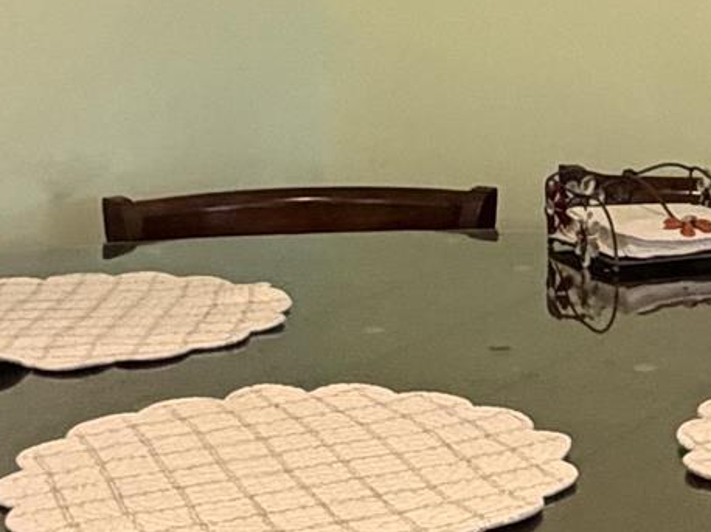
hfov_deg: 20.8
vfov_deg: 15.1
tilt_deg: +1.5
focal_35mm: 94
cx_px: 484
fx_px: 1930
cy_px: -113
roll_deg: +1.6
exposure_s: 1/60
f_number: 2.2
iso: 400
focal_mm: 2.22
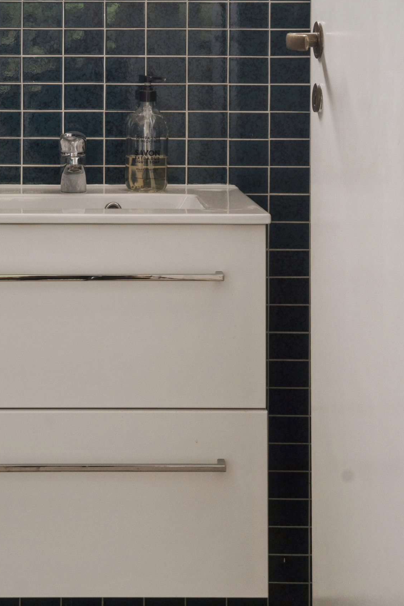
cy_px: 98
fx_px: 1128
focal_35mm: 67
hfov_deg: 20.1
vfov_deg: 29.2
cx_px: 78
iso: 800
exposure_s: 1/40
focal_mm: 38
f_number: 7.1
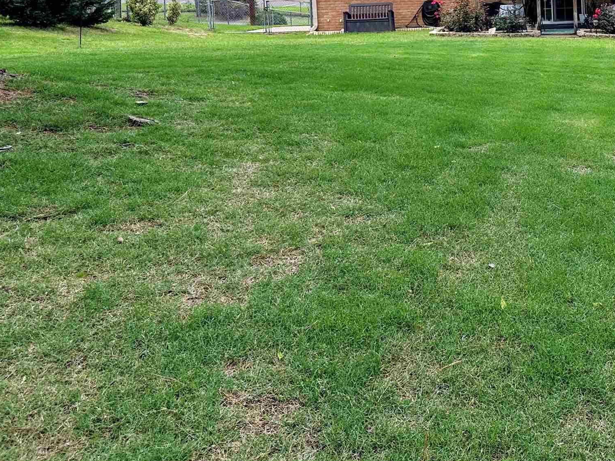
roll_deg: +2.3
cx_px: 541
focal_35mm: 49
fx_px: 870
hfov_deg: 36.7
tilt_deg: -2.5
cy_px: 41
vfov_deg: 28.5
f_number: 1.78
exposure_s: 1/1949
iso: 80
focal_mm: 6.86
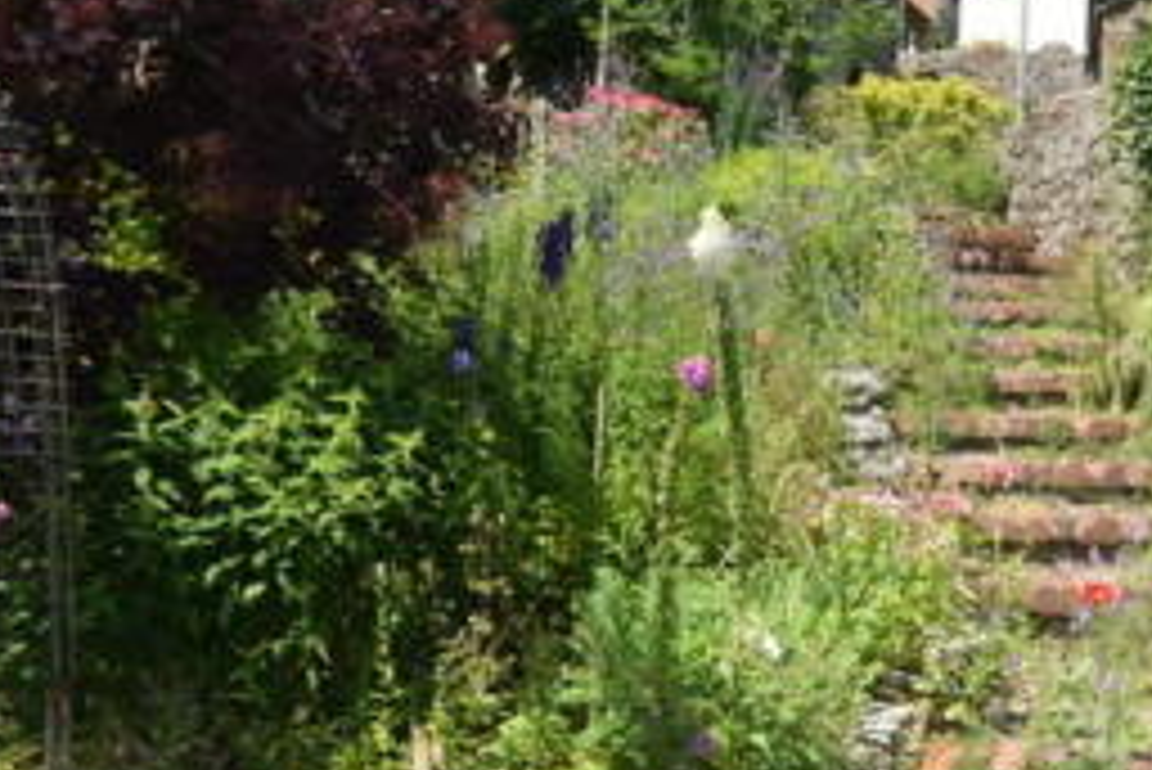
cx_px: 839
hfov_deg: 41.7
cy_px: 520
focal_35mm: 46
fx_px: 1473
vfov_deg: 29.1
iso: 100
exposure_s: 1/160
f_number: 6.3
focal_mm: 12
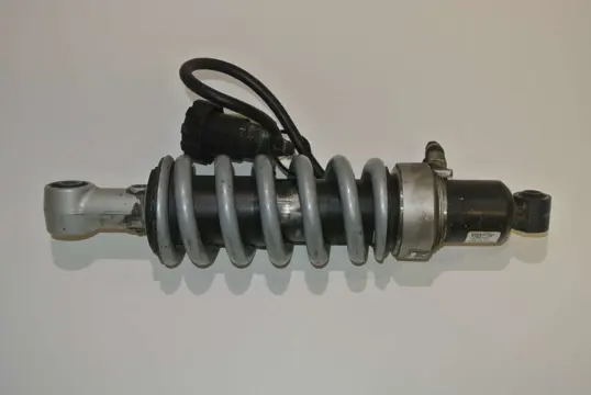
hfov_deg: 46.4
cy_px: 198
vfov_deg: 32.0
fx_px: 690
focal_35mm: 42
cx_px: 296
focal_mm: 15.7
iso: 200
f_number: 4.2
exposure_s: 1/60
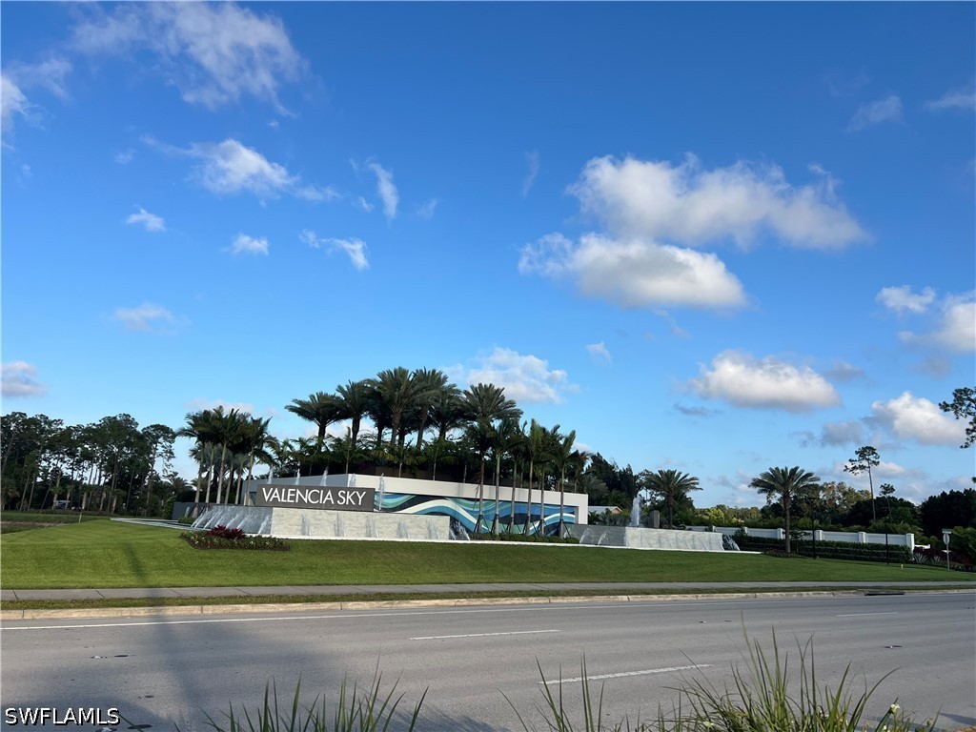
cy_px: 366
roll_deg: -3.1
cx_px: 488
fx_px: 733
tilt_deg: +11.3
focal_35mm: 26
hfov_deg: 67.3
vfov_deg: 53.1
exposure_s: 1/3571
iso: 50
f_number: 1.5
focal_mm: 5.7
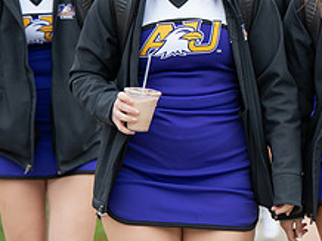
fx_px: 3568
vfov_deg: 3.9
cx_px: 359
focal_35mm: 384
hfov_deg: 5.2
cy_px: 17
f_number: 5
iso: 400
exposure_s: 1/320
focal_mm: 150
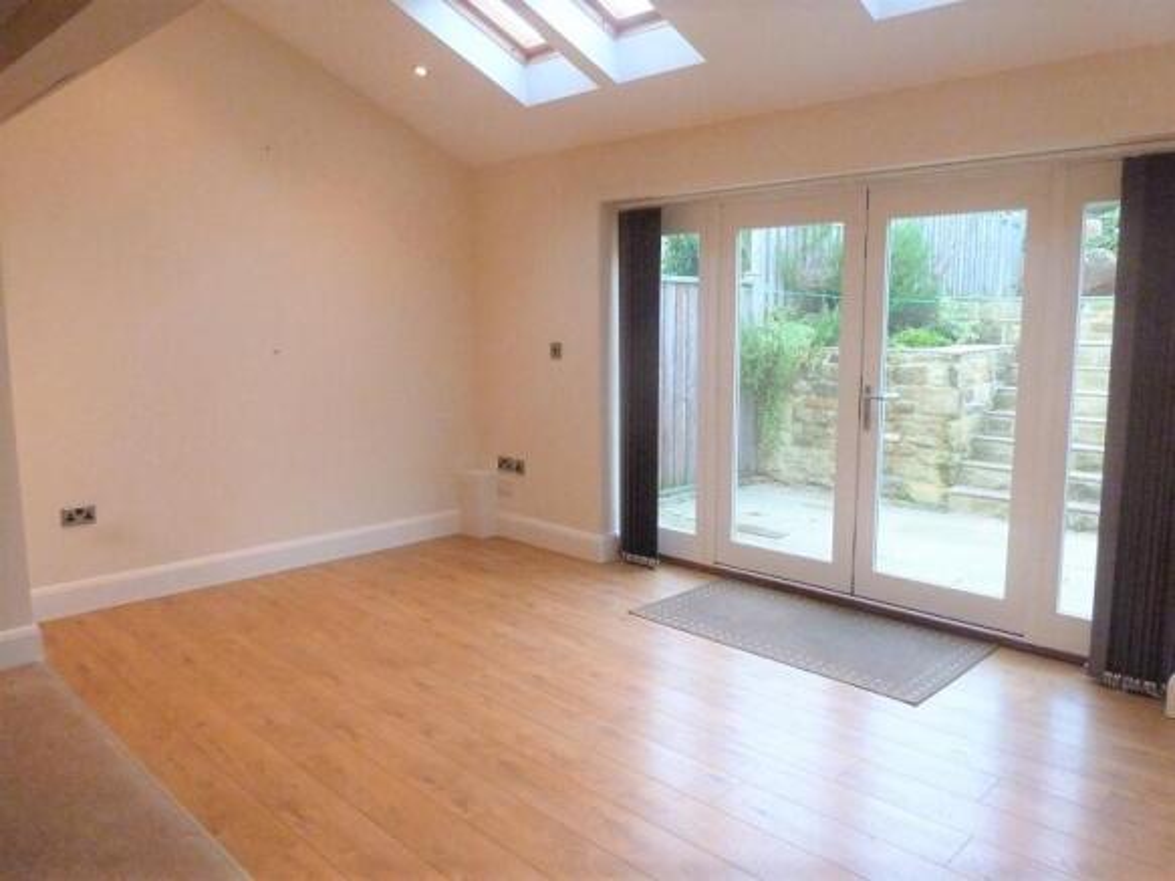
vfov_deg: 54.9
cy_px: 440
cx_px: 588
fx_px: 848
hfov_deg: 69.4
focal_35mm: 25
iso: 800
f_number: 3.3
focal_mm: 4.1
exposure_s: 1/50
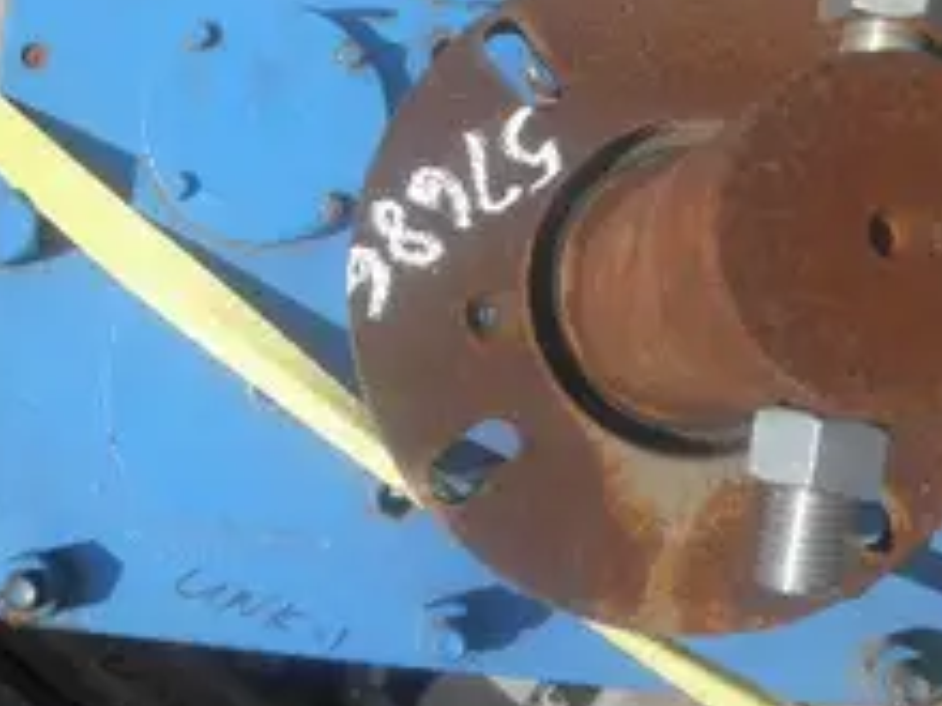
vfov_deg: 28.4
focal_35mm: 51
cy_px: 248
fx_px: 1388
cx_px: 535
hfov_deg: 37.4
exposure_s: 1/160
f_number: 8.5
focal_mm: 5
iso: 64
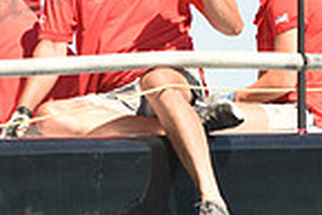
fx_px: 14289
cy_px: 103
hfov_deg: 1.3
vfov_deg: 0.9
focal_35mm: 1596
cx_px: 218
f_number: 4.5
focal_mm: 400
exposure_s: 1/1000
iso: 250
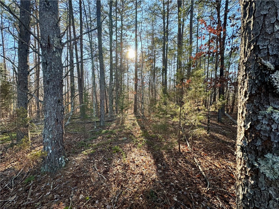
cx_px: 140
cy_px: 104
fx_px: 113
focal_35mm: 14
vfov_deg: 85.7
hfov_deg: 102.1
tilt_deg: -5.2
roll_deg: +0.1
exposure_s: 1/105
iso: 40
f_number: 2.2
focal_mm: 2.22
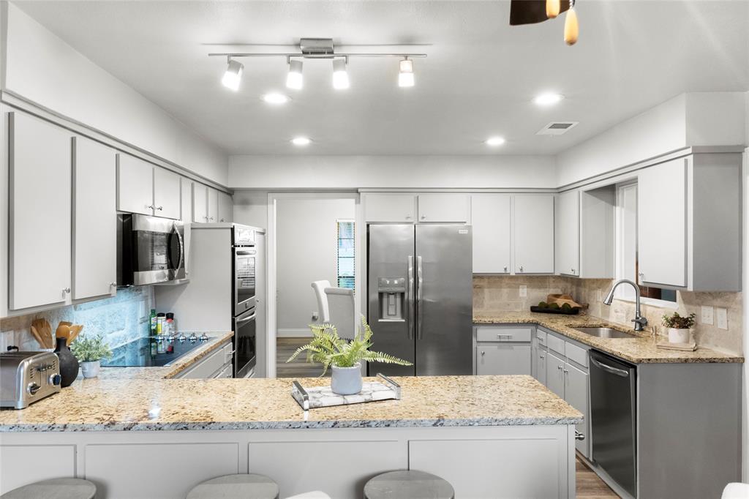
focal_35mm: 24
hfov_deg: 73.8
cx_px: 374
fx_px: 499
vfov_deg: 53.1
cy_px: 250
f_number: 11
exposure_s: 1/4
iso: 1600
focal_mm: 16
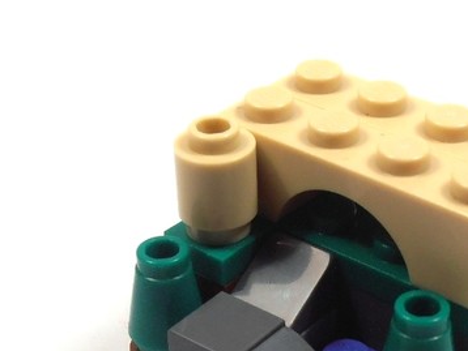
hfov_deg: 21.0
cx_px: 320
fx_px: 1258
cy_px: 271
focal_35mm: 93
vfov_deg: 15.8
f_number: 3.9
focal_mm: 6.61
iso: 80
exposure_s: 1/80
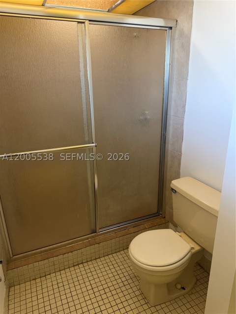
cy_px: 157
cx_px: 118
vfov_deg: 71.6
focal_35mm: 24
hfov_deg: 56.8
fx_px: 218
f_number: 1.78
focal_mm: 6.76
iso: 125
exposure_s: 1/120
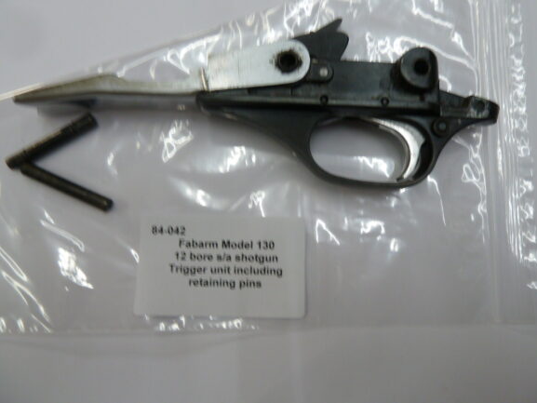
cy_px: 195
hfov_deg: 67.3
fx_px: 403
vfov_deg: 53.1
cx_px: 278
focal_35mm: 26
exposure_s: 1/30
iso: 160
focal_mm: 4.1
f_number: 3.3
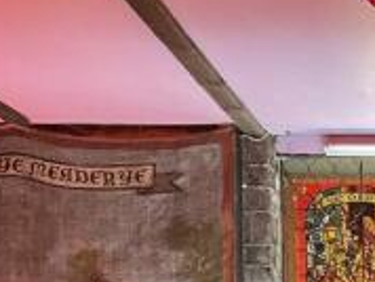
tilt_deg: -1.9
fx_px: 922
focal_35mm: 85
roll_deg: +1.1
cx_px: 483
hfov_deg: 21.0
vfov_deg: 15.9
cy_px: 430
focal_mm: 4.2
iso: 1000
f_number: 1.6
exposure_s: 1/17
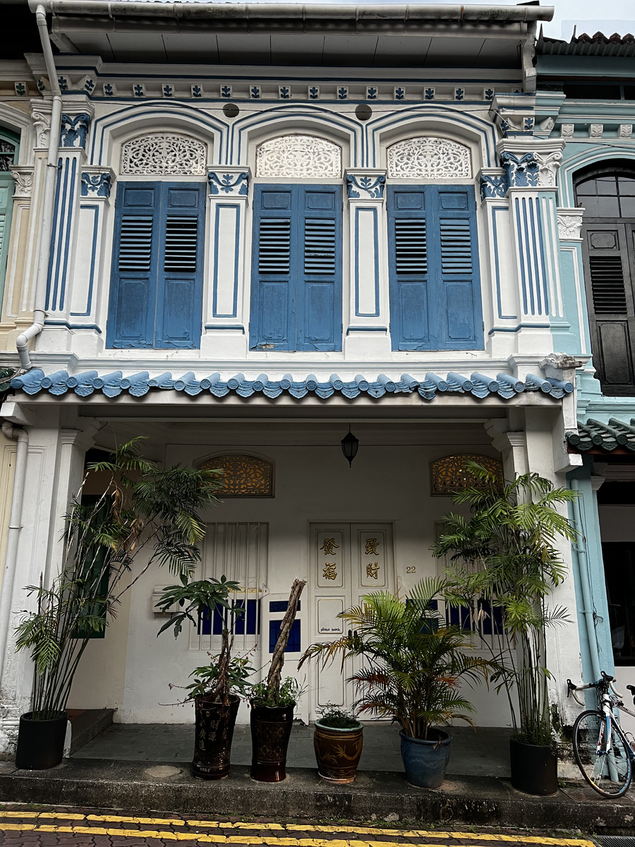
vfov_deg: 67.3
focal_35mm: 26
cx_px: 318
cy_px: 424
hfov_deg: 53.1
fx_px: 636
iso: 100
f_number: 1.5
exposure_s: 1/50
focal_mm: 5.7
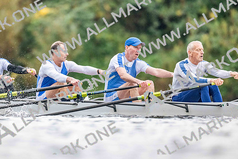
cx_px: 100
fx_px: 4945
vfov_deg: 1.8
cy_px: 66
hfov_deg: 2.8
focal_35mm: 748
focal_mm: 600
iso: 6400
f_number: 4
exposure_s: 1/2500
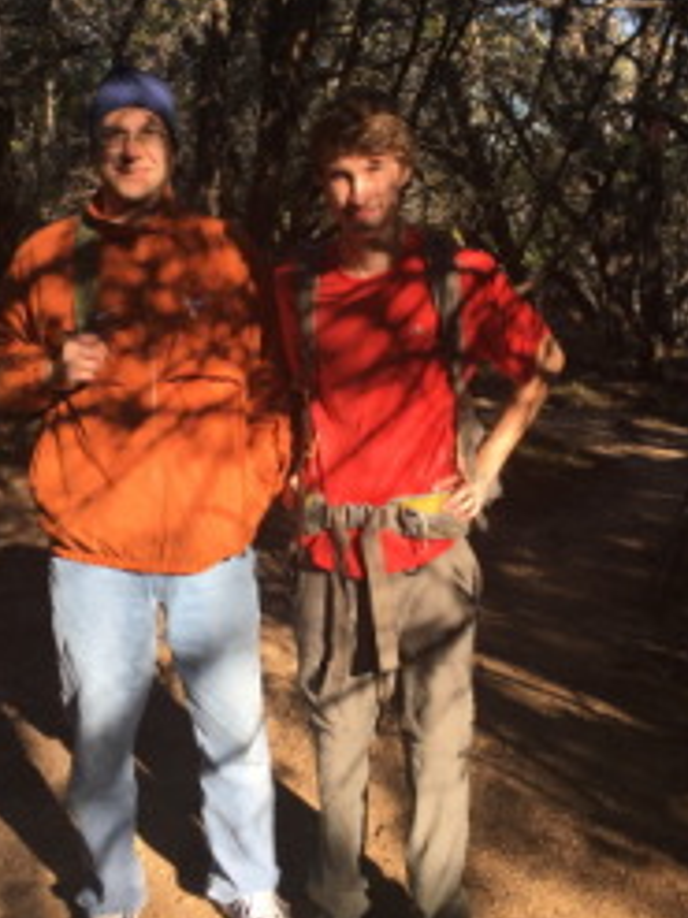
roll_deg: +3.1
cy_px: 361
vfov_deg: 43.6
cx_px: 309
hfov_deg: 33.5
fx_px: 1140
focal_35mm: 43
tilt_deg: -7.8
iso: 25
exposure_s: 1/635
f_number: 2.2
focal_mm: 4.15
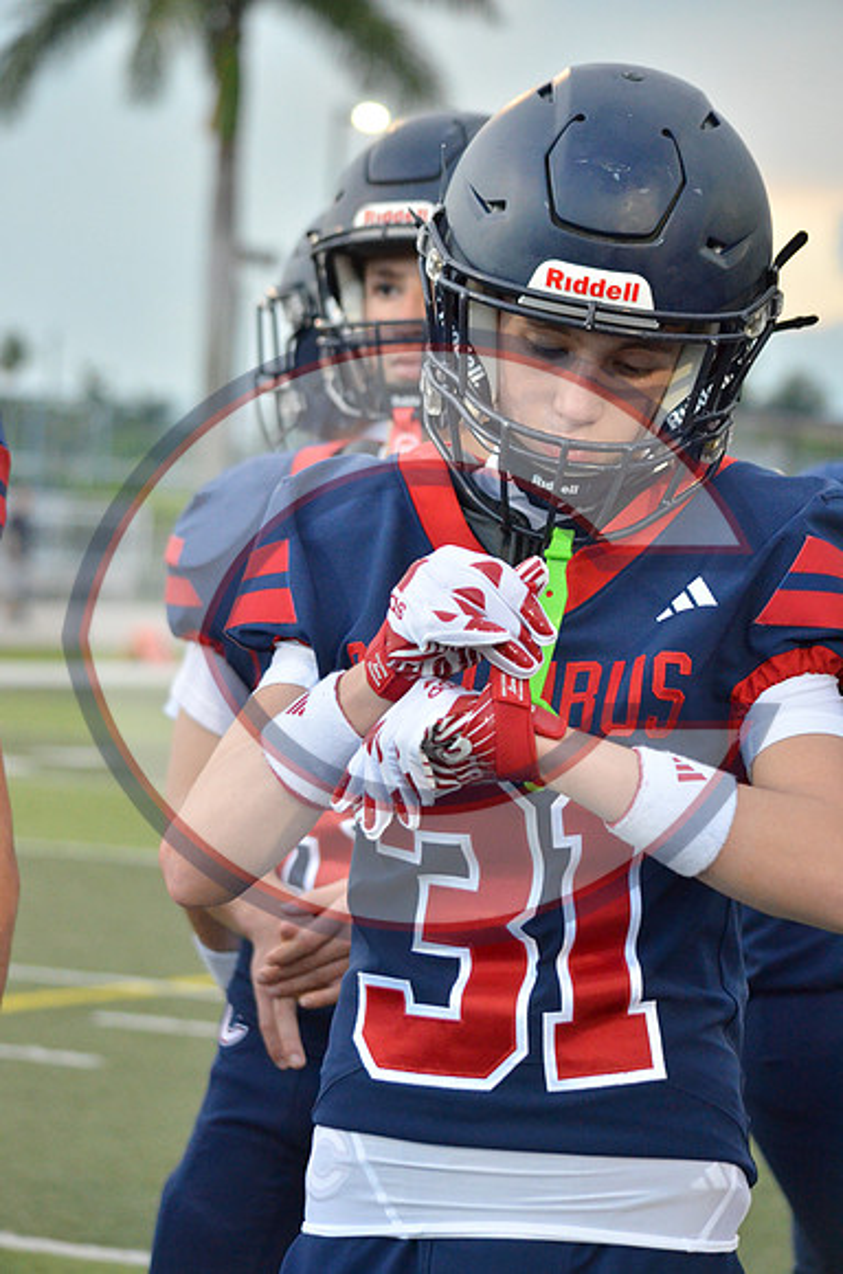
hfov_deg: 10.7
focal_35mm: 128
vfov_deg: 16.1
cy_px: 637
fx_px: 4500
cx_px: 422
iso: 2500
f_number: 4.5
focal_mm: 85
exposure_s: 1/500
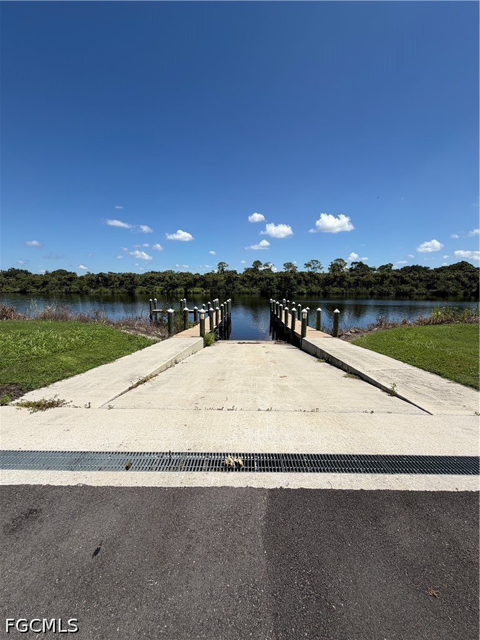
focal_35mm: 14
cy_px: 320
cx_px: 240
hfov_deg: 85.7
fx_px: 259
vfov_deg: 102.1
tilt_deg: -6.4
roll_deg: +0.6
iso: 20
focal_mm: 2.22
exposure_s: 1/1431
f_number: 2.2
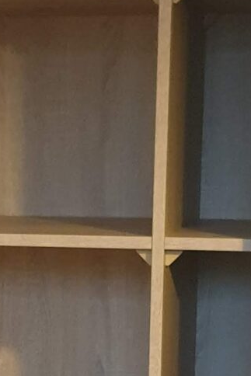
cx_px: -23
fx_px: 1494
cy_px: 328
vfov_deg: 14.2
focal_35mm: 143
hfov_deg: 9.5
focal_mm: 4.3
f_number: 1.5
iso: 320
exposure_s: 1/50
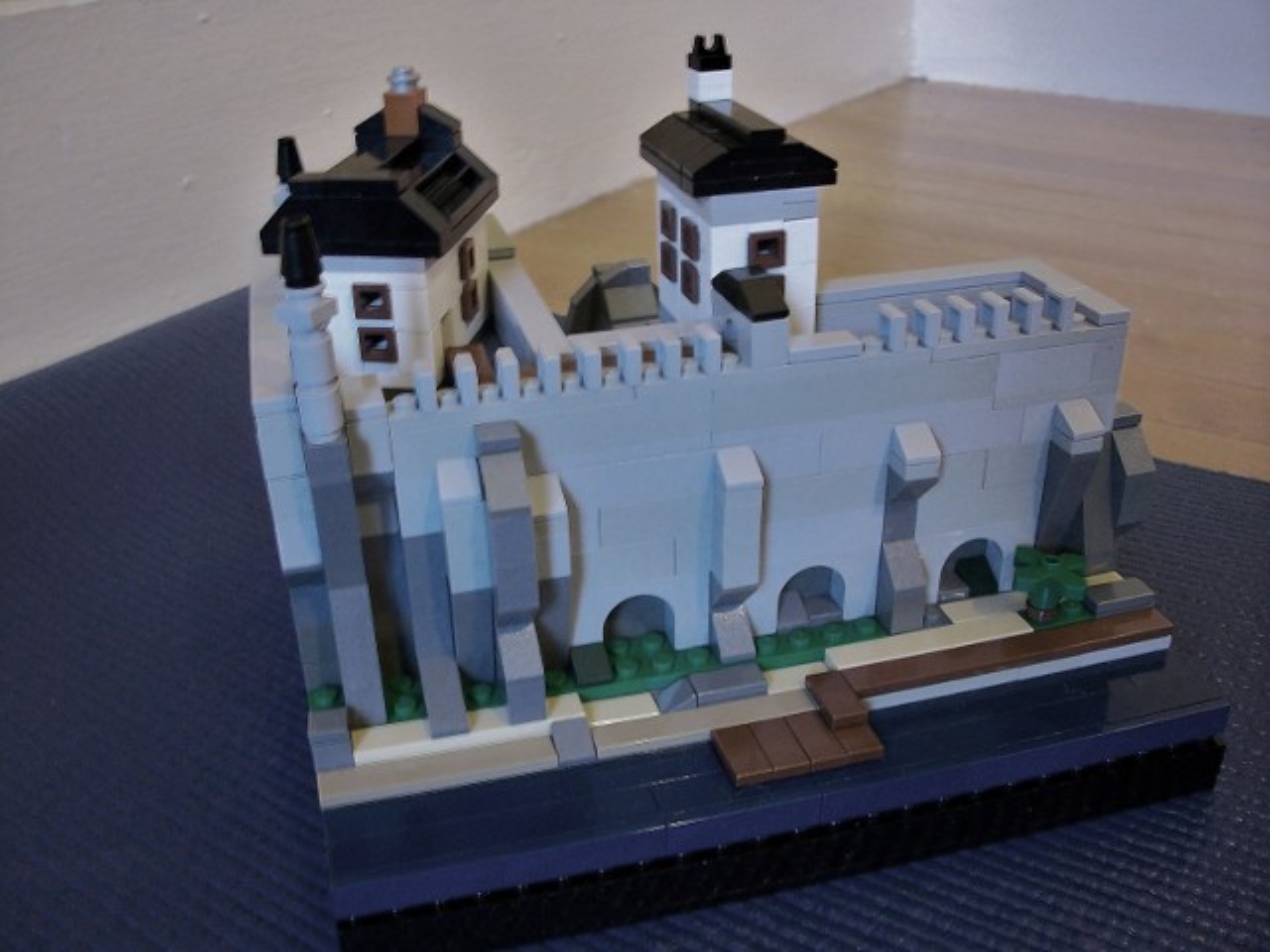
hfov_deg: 54.0
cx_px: 635
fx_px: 1247
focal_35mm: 34
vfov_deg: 41.8
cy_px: 476
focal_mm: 5.7
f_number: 2.8
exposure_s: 1/8.86
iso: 160
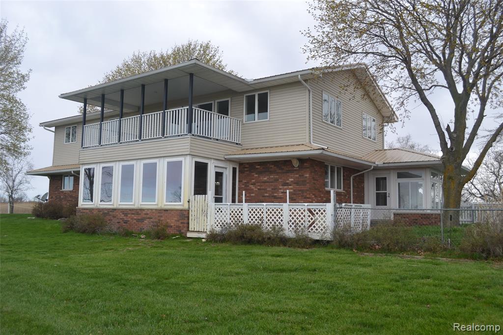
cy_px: 168
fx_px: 419
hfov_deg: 61.9
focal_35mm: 30
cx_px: 252
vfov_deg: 43.6
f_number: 6.3
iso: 100
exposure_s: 1/160
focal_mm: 20
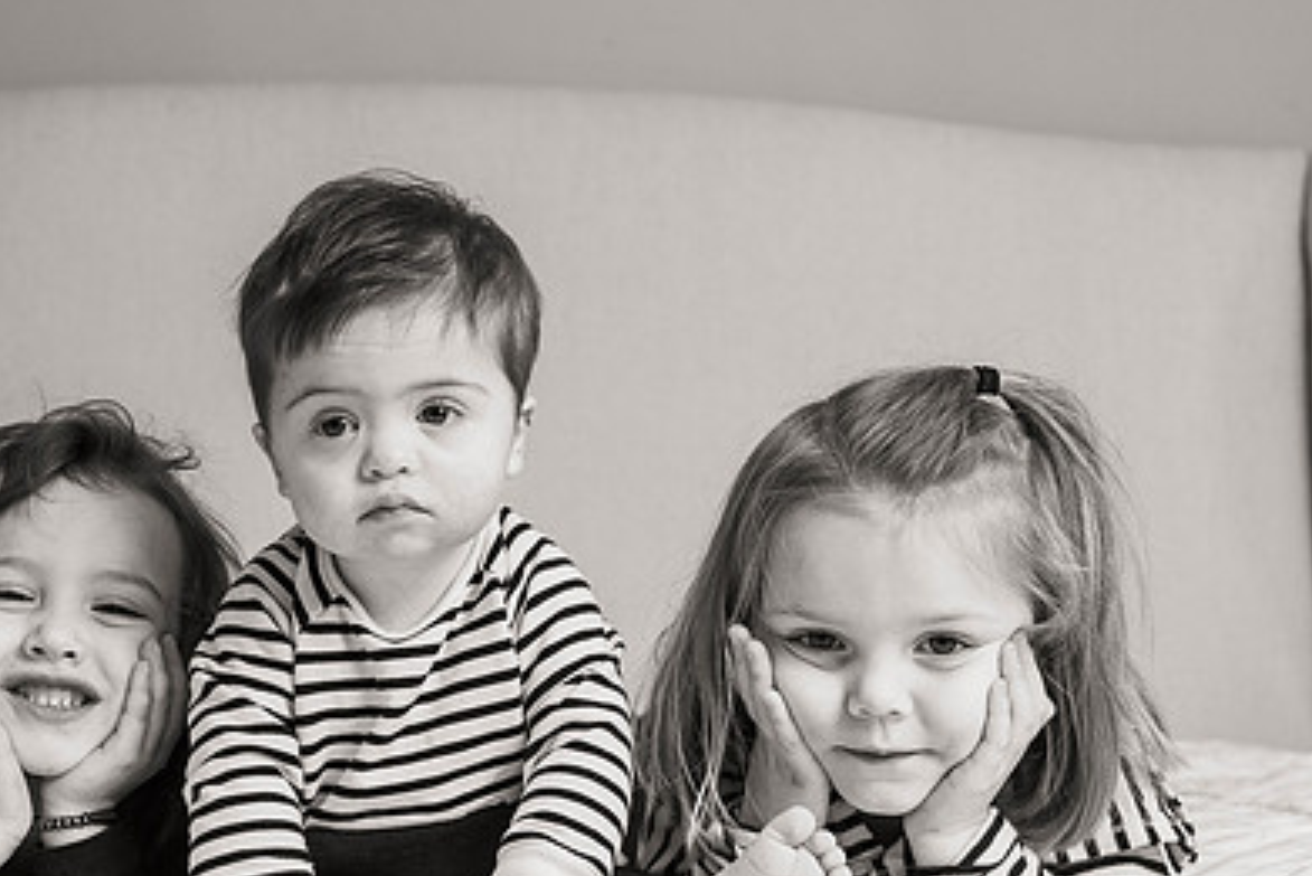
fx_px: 2844
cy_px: 591
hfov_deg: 25.9
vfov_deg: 17.5
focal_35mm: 78
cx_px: 486
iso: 400
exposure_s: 1/200
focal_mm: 48
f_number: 5.6
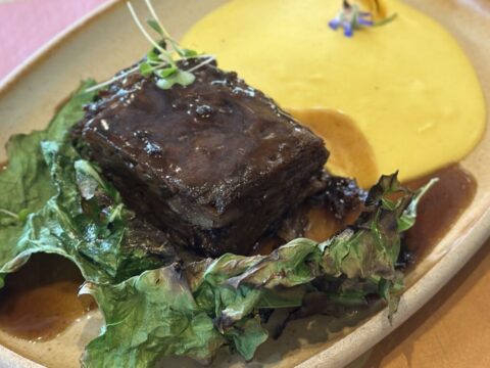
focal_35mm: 48
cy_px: 184
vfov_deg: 30.3
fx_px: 679
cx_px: 245
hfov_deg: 39.7
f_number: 1.78
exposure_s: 1/40
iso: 320
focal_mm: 6.86
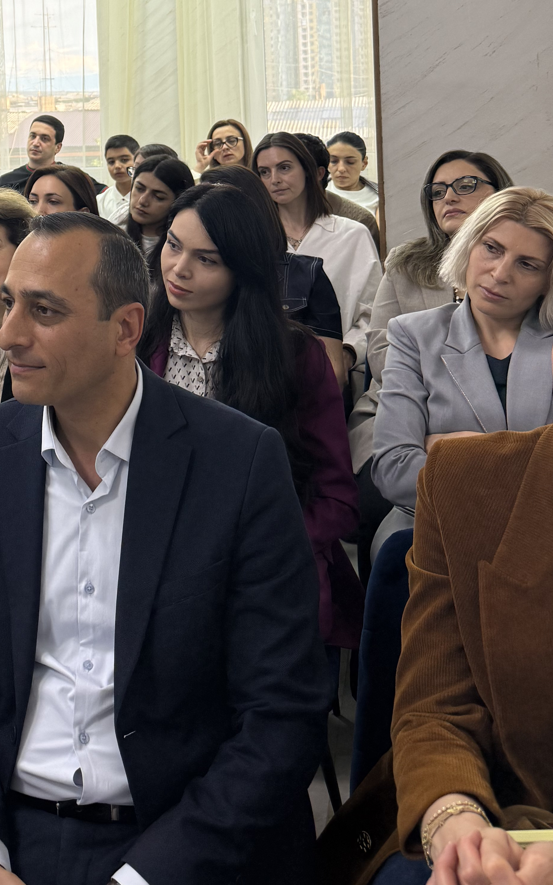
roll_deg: +2.5
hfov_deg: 24.6
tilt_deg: -0.9
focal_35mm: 49
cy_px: 96
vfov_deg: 38.4
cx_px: -50
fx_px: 1182
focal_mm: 6.76
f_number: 1.78
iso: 160
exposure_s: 1/187
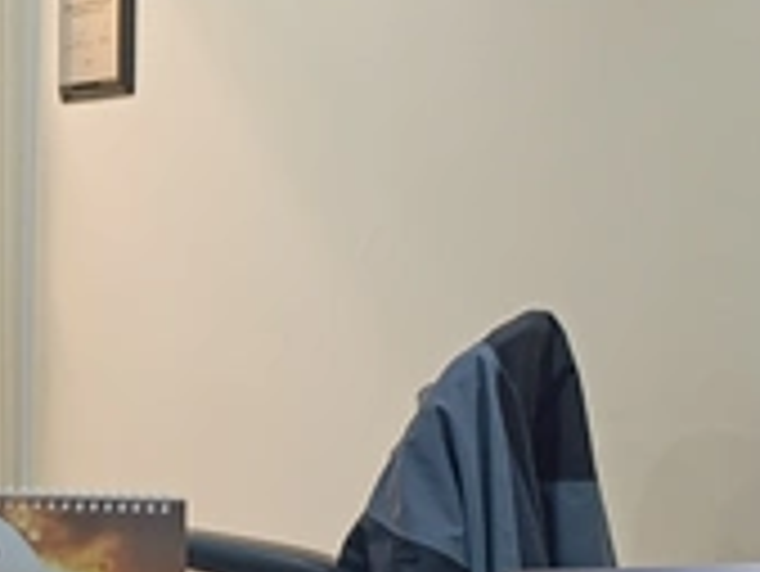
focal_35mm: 109
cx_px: -832
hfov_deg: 14.5
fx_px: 2395
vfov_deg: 13.6
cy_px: 428
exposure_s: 1/60
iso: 800
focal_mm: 6.14
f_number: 1.6
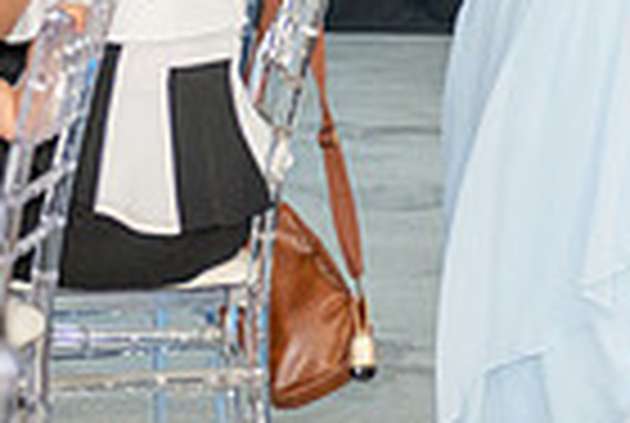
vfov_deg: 6.4
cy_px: -155
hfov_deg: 9.3
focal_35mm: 215
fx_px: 3770
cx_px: 886
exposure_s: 1/160
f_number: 3.2
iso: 1000
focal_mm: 52
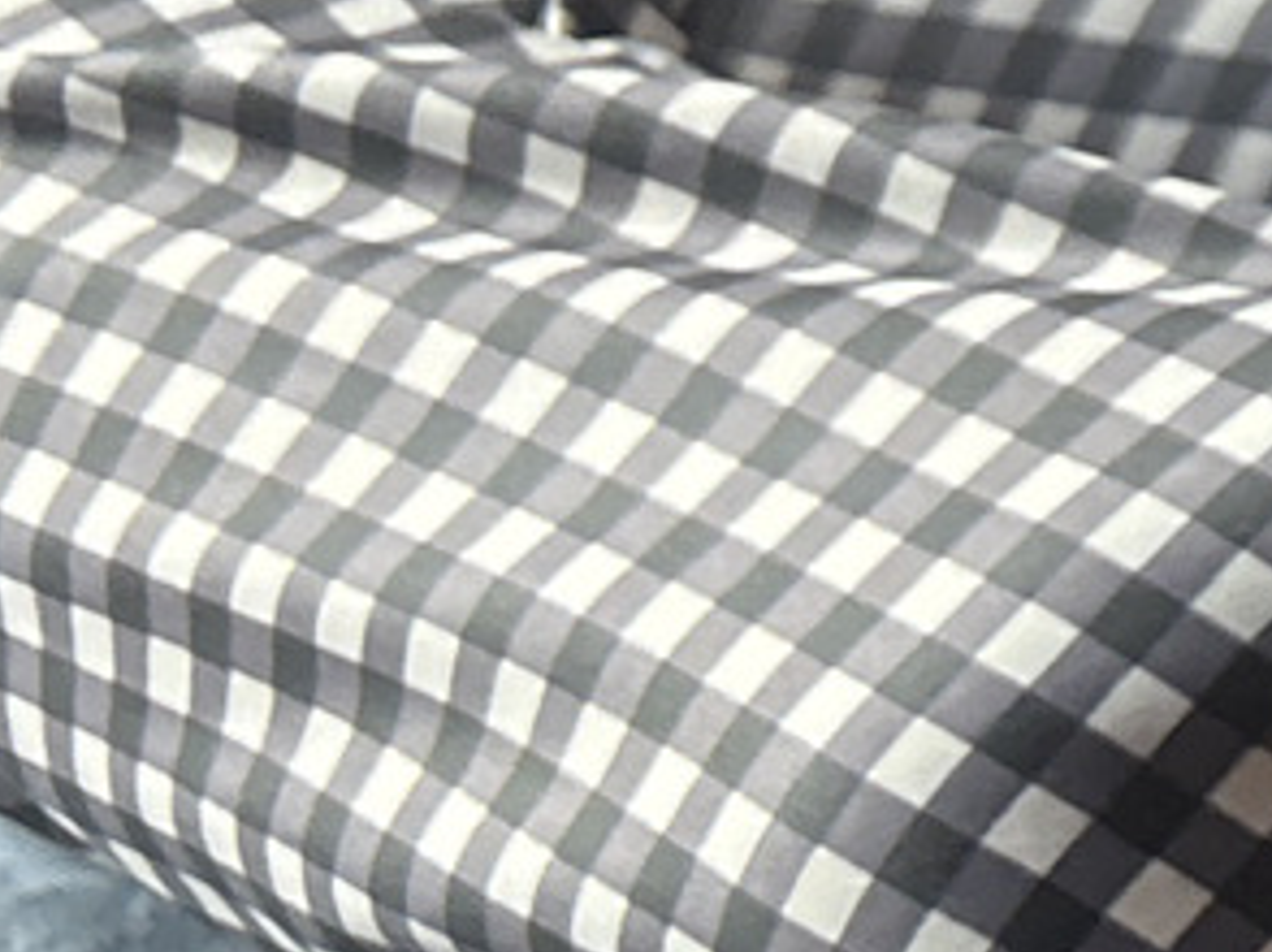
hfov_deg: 9.1
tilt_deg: -53.9
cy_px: -221
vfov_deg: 8.3
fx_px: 6499
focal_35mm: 177
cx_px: 3721
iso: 125
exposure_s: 1/67
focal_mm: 5.96
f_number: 1.6
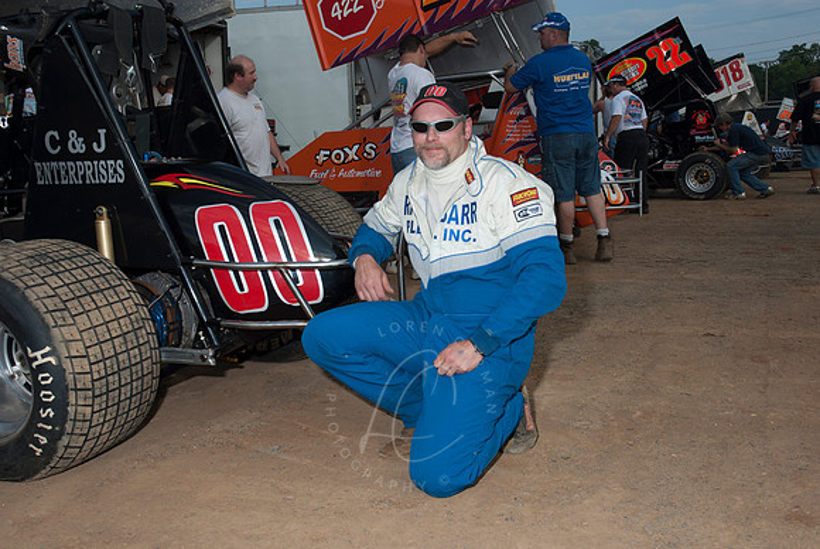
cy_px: 274
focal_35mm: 40
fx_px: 923
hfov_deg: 47.9
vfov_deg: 33.1
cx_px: 410
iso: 100
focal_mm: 27
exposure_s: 1/250
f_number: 7.1
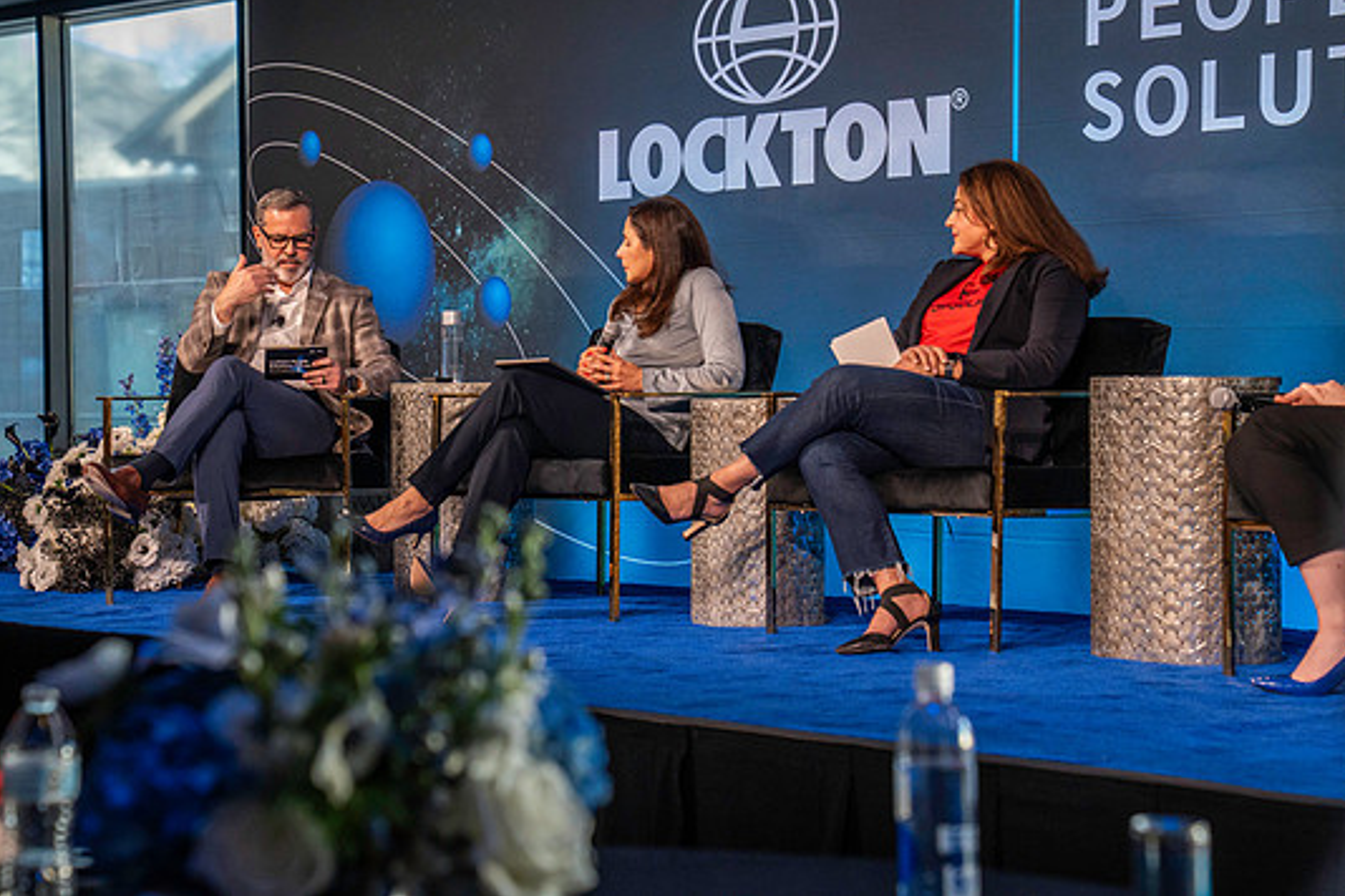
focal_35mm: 76
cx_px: 622
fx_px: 2839
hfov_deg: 26.6
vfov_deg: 17.9
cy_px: 412
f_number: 4.5
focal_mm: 70
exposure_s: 1/200
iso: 2500
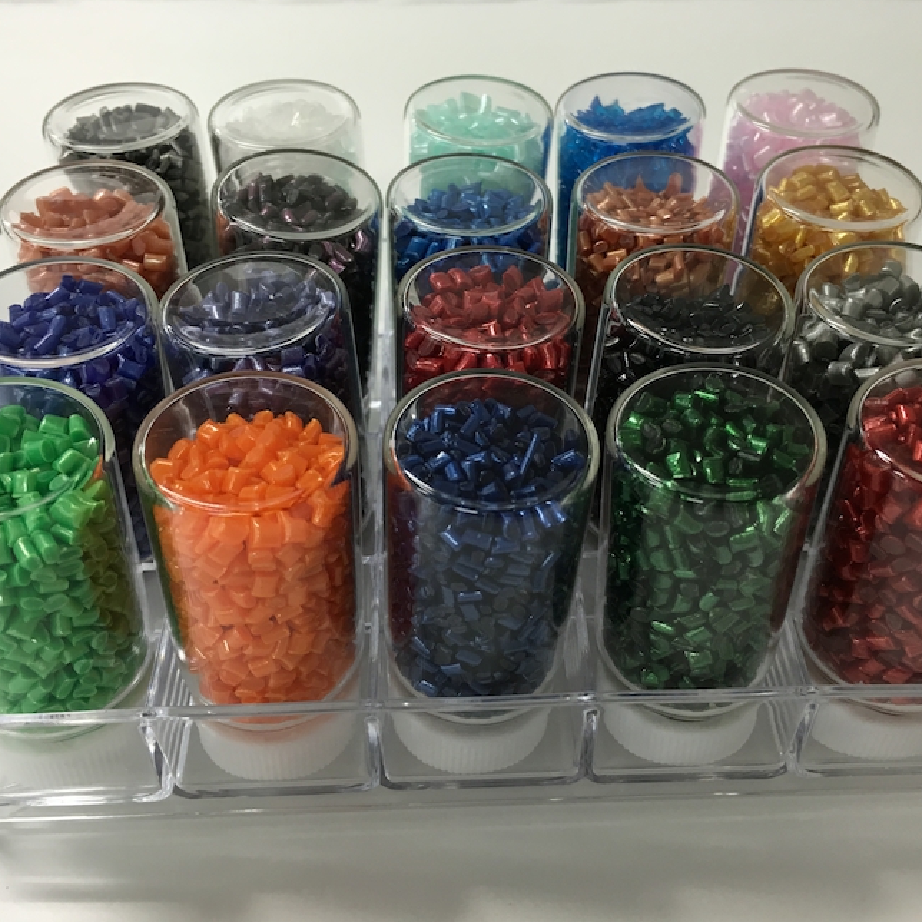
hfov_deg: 47.2
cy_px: 451
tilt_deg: -45.5
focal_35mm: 35
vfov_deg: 47.2
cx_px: 488
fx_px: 1055
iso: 100
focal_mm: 4.15
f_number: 2.2
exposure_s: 1/33
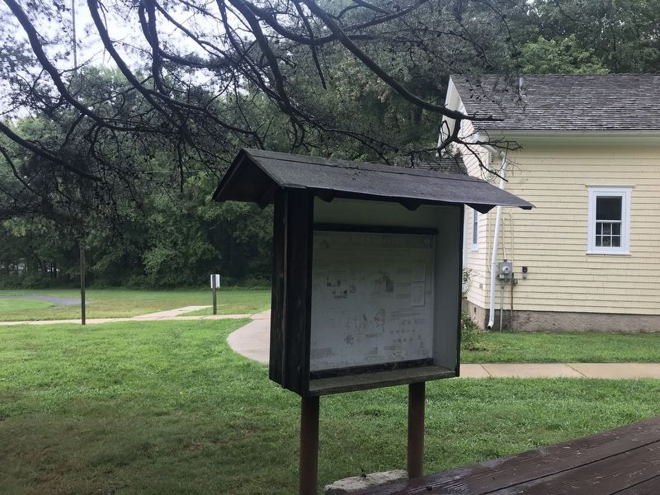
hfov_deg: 63.4
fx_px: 534
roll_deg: +0.3
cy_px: 248
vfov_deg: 49.7
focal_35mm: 28
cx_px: 330
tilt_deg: +1.4
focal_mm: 3.99
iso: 20
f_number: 1.8
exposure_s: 1/160
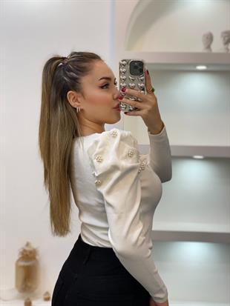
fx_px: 460
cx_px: 115
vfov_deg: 36.8
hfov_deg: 28.0
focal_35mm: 52
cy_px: 153
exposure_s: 1/100
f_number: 2
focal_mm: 6
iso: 80
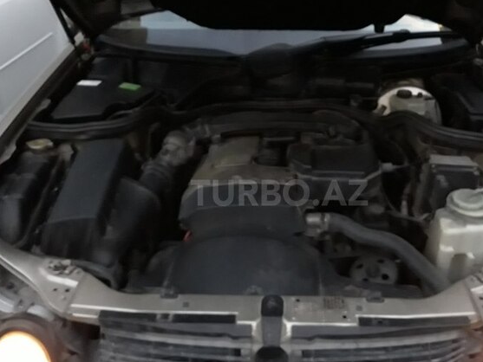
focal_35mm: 32
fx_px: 447
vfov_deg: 44.2
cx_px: 279
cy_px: 193
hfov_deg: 56.5
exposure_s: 1/10
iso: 800
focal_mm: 3.71
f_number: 1.7
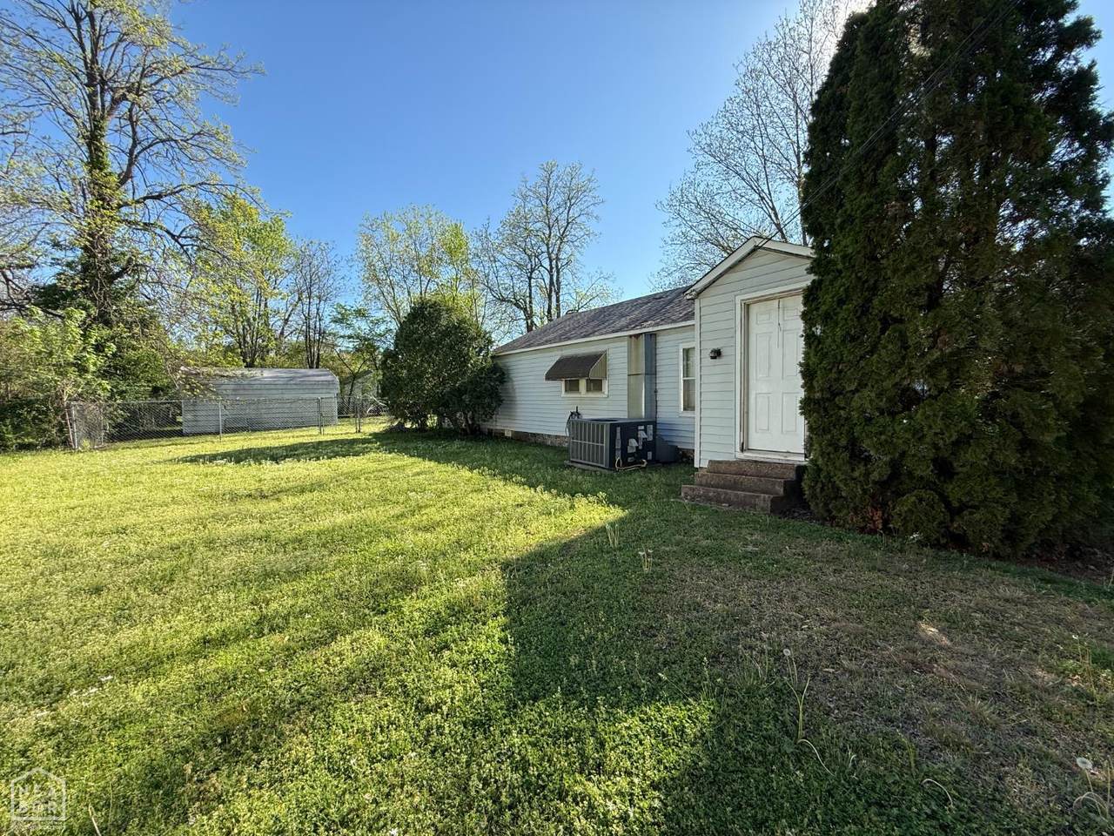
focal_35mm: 14
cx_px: 557
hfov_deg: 102.1
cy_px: 418
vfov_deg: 85.7
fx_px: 451
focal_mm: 2.22
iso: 64
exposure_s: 1/928
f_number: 2.2
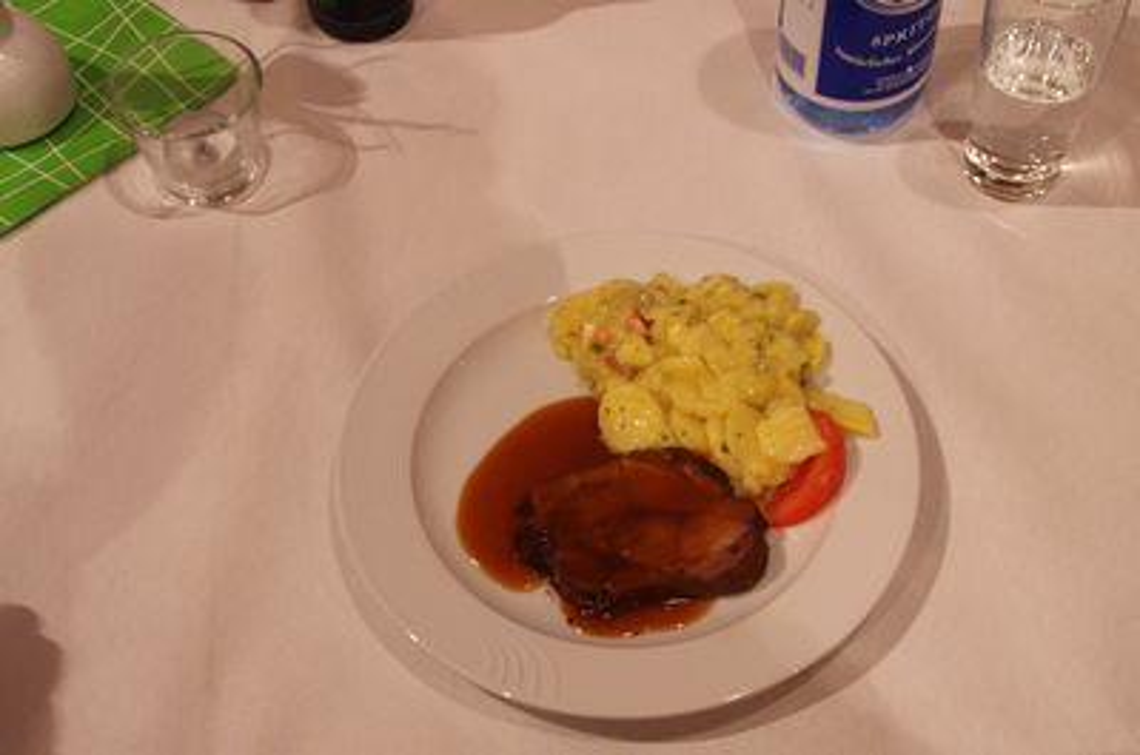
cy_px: 378
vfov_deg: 27.4
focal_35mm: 49
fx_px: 1549
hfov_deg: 40.4
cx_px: 570
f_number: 4
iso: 800
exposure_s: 1/25
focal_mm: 33
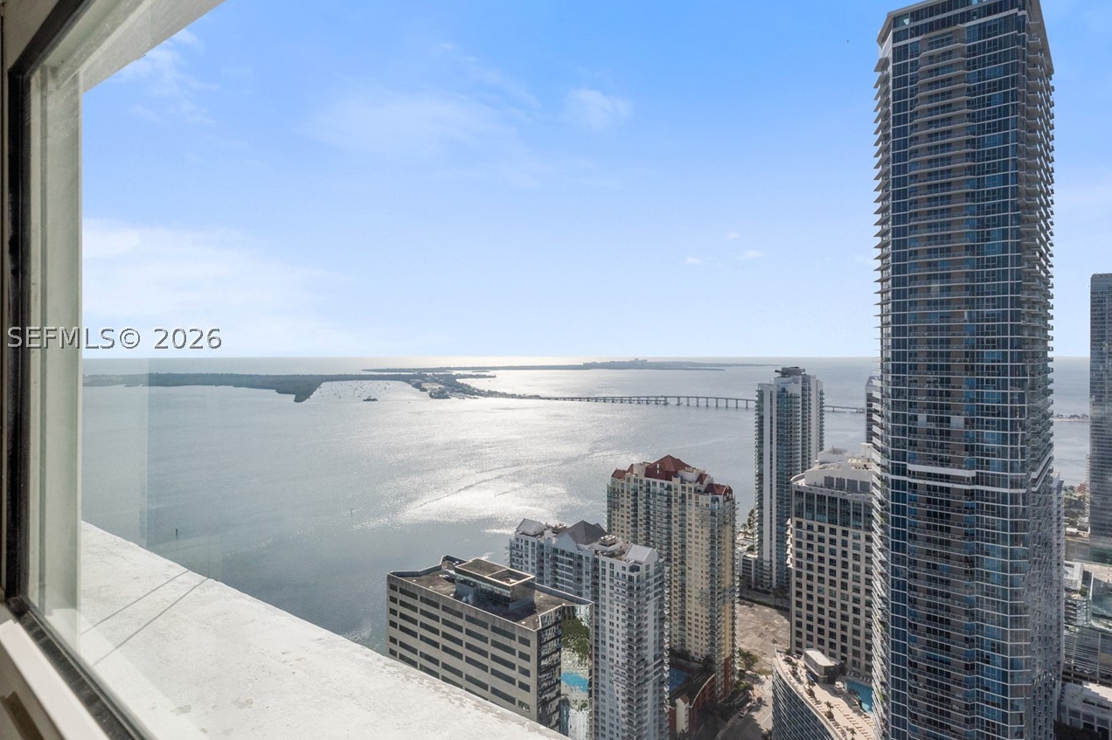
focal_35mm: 20
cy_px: 336
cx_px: 564
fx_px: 618
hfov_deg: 84.0
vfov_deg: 61.8
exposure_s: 1/2000
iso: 400
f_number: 9
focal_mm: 10
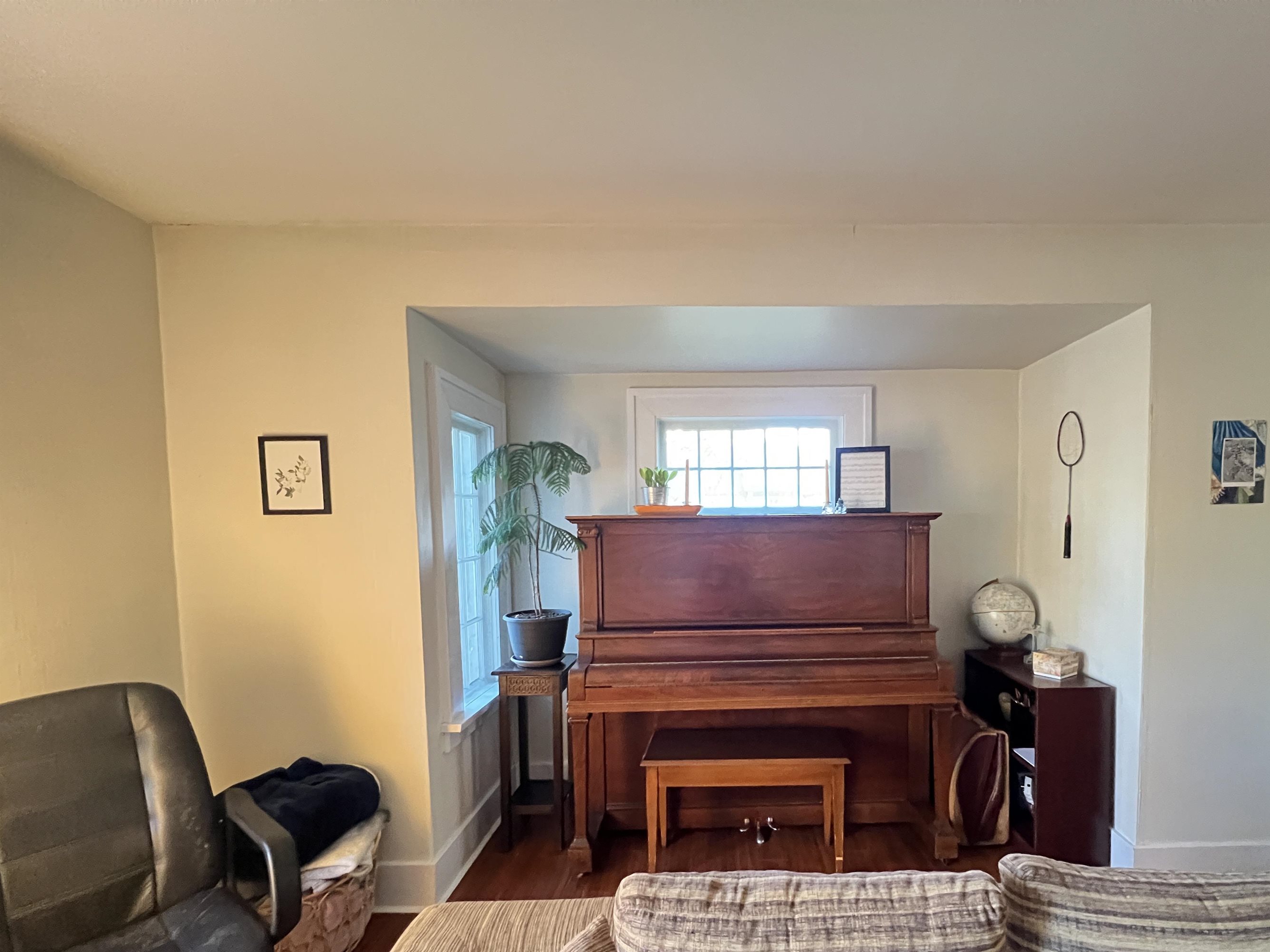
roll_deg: +0.8
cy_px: 548
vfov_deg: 81.2
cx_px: 732
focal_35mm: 15
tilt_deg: -3.5
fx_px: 550
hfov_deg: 97.4
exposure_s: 1/30
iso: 1600
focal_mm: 1.57
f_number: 1.8
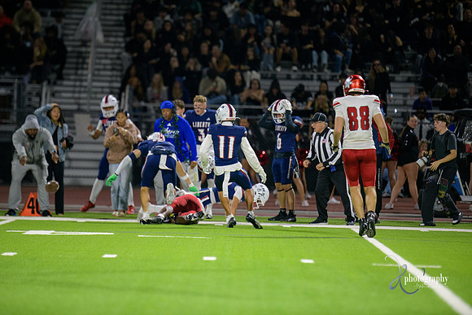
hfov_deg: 6.9
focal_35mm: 300
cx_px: 236
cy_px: 158
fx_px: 3934
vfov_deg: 4.6
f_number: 2.8
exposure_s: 1/250
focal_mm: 300
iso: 2000
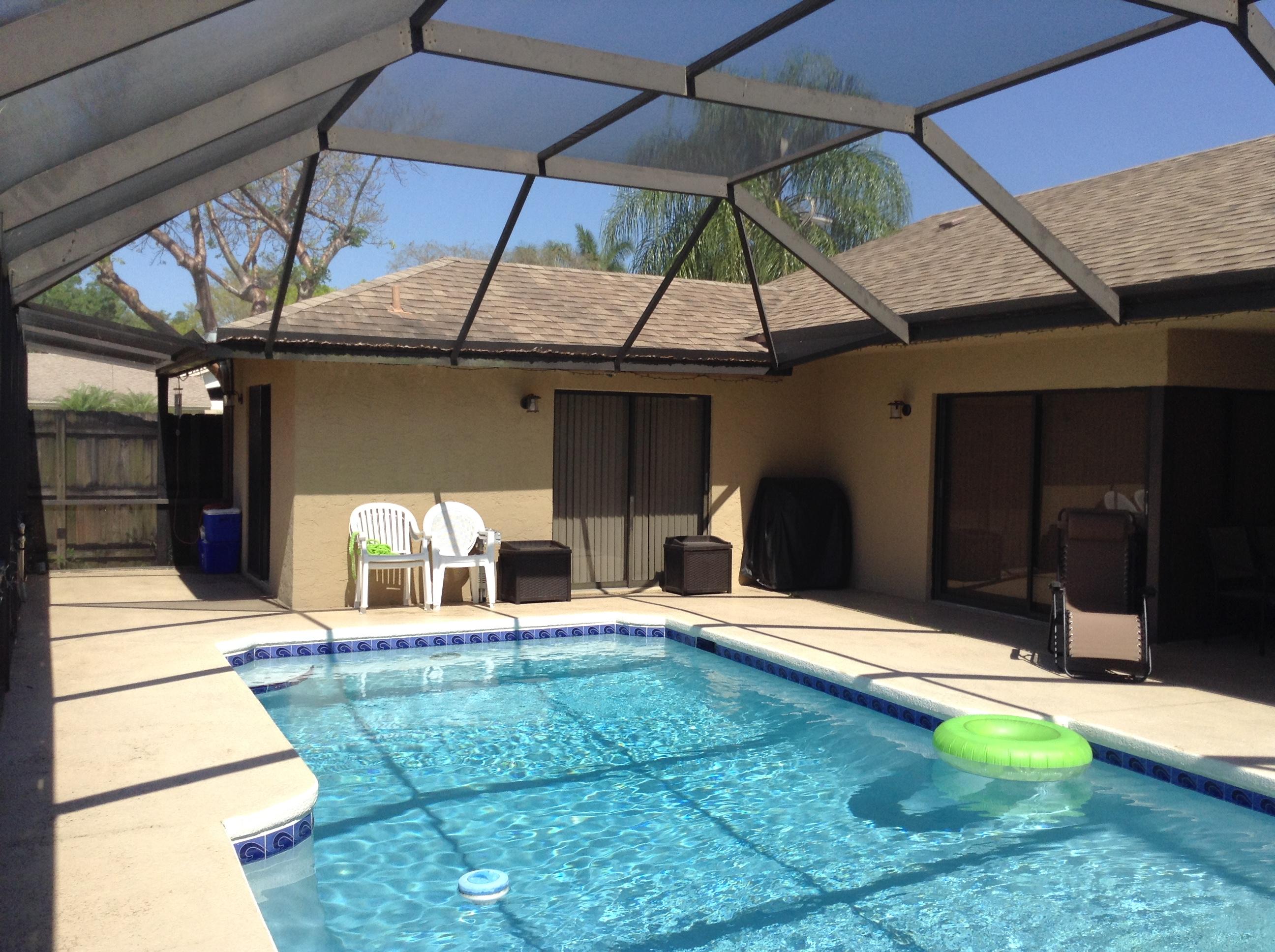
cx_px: 638
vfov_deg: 42.8
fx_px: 1214
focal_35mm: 33
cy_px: 476
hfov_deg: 55.4
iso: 25
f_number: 2.4
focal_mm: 3.3
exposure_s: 1/724
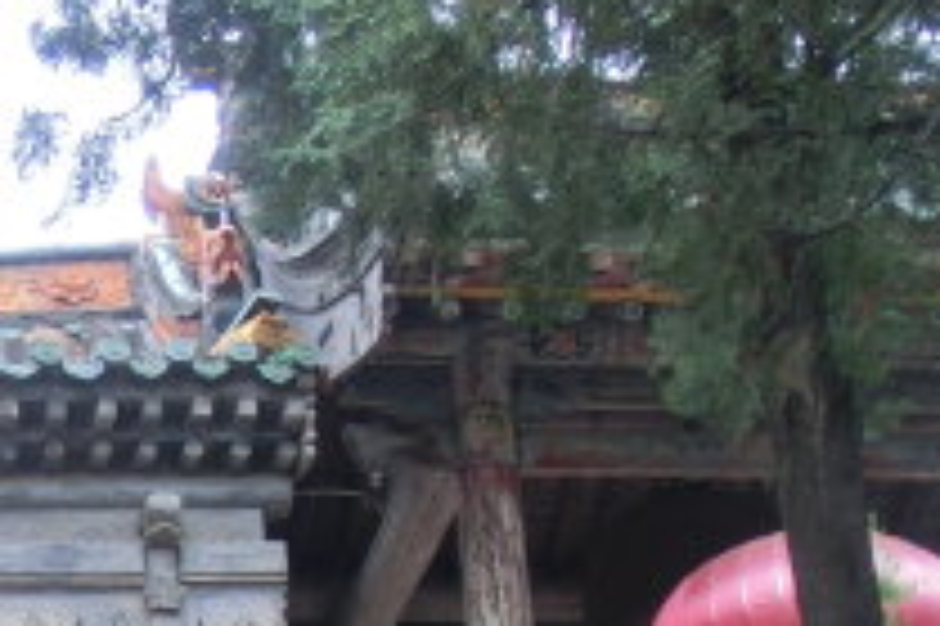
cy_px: 1119
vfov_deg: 8.7
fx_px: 3940
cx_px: -391
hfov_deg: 13.0
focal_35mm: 151
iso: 100
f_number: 4.2
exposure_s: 1/100
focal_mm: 7.87
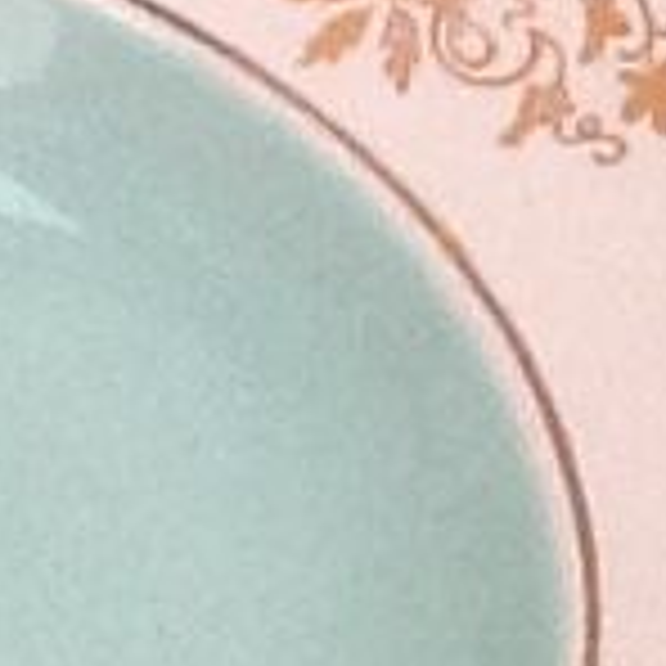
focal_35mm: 252
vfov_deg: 6.9
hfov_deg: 6.8
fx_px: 5485
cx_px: -526
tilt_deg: -46.4
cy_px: 675
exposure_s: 1/30
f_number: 2.4
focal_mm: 2.03
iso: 80
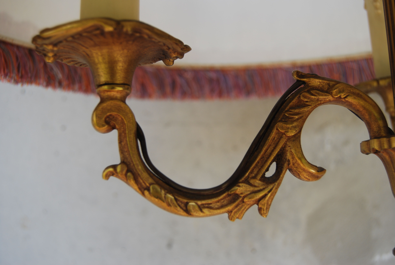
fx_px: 511
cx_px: 198
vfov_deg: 29.0
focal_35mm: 46
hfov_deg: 42.3
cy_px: 132
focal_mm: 31
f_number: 5.6
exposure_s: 1/125
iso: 125
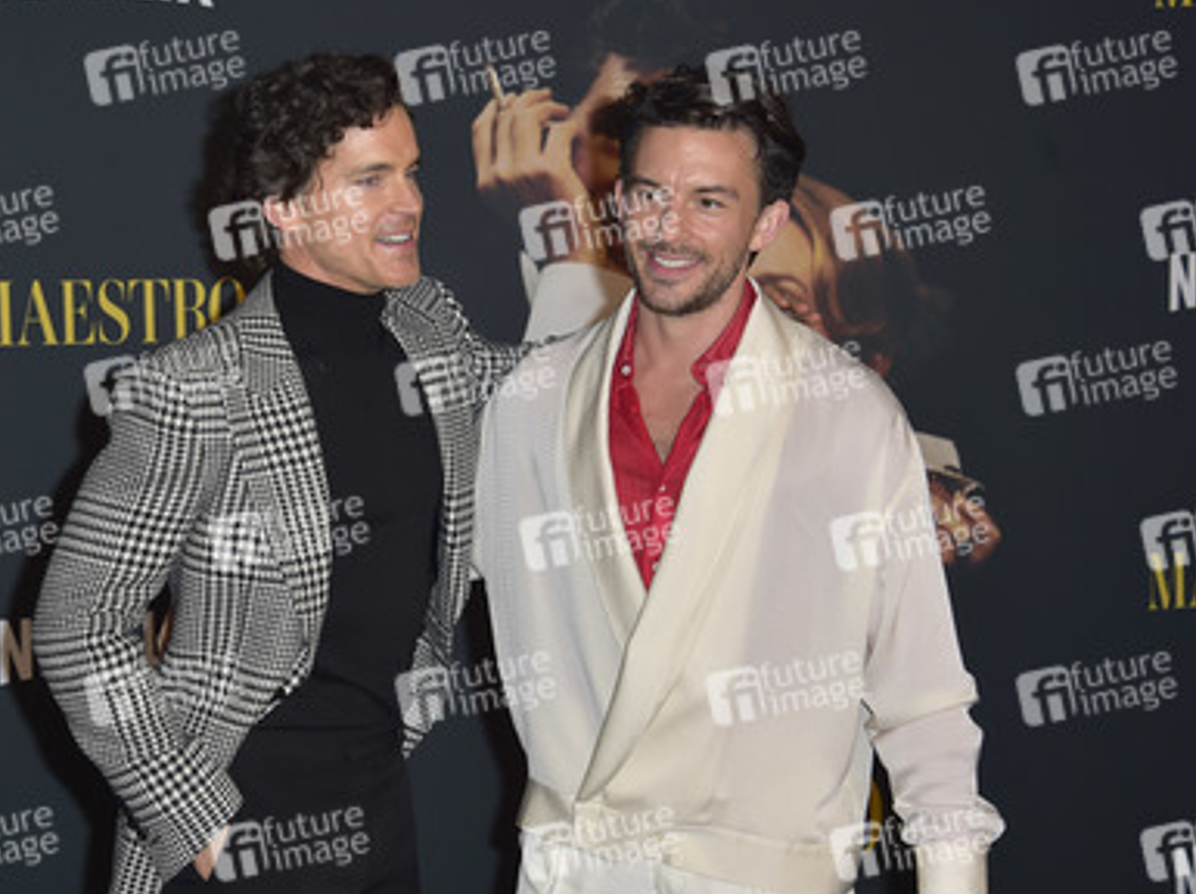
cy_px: 456
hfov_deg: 24.1
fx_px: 2796
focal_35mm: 81
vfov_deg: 18.2
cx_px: 516
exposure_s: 1/250
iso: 320
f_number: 6.3
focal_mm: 72
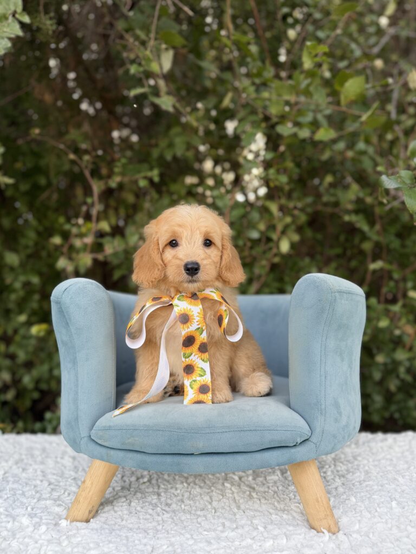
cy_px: 277
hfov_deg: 56.8
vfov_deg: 71.6
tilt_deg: +6.7
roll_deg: +2.3
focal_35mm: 24
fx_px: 385
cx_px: 208
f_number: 1.78
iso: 64
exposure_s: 1/223
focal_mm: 6.76
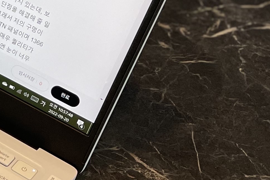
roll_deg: +1.5
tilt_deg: -43.4
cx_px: -217
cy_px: 64
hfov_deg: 15.6
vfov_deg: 12.2
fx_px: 840
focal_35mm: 112
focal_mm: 4.2
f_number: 1.6
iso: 125
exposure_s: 1/120
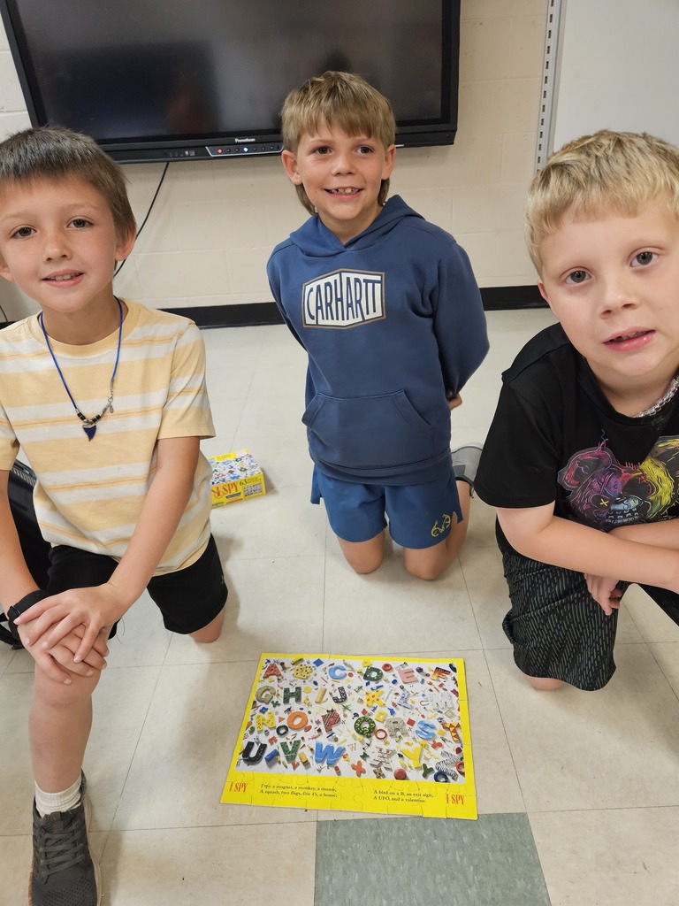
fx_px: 602
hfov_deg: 58.9
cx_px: 340
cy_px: 453
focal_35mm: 23
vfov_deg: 73.9
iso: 1000
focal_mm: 5.4
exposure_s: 1/120
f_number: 1.8
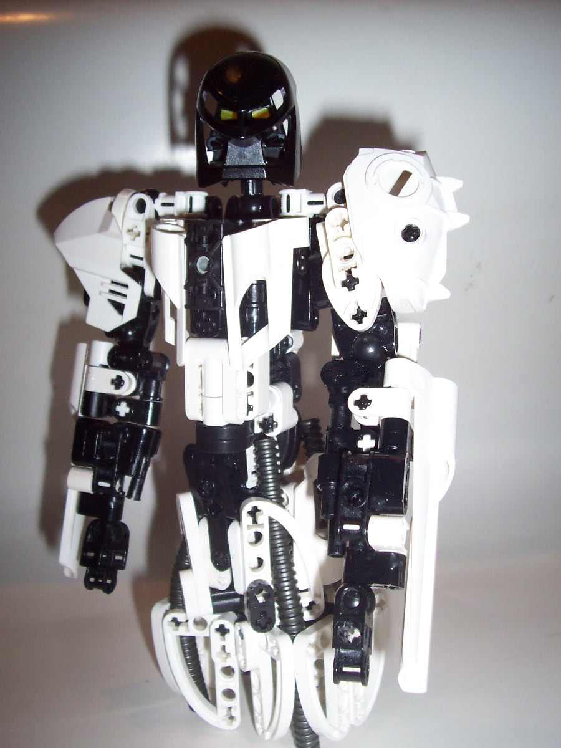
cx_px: 280
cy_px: 374
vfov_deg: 50.1
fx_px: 800
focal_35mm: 37
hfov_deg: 38.7
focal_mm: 5.6
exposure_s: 1/60
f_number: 2.8
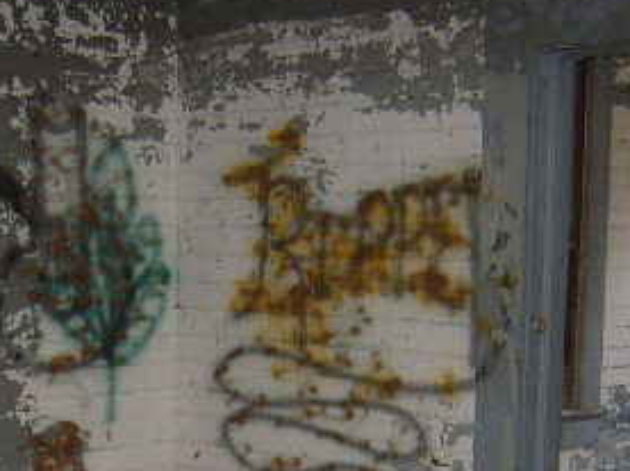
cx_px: 161
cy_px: 530
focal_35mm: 81
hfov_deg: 23.9
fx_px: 1472
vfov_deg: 17.5
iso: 69
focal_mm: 5.8
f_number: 2.8
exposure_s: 1/30
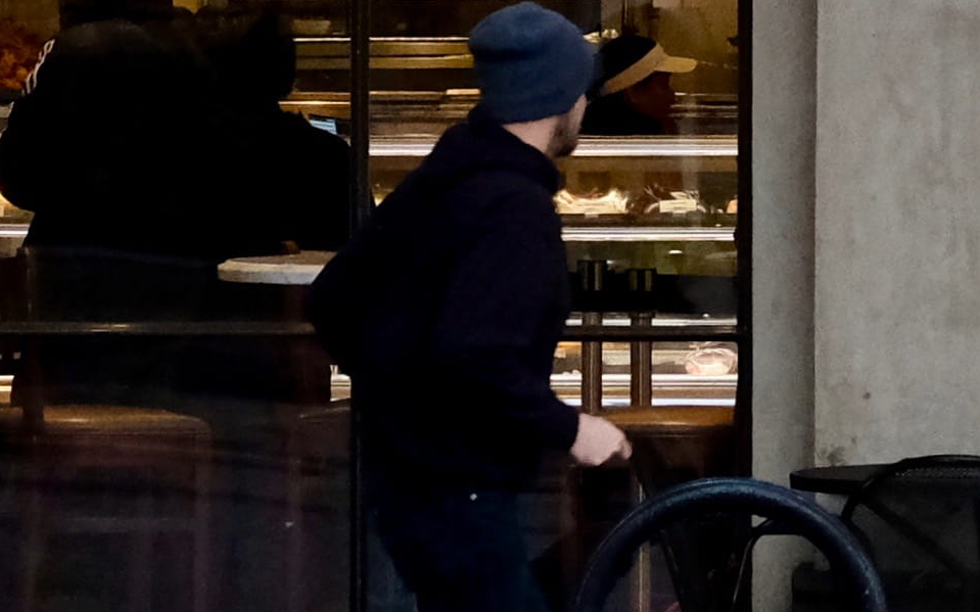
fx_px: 12604
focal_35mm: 472
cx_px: 822
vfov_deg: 2.8
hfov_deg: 4.4
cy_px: -111
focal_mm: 50
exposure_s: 1/500
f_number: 3.6
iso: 2500
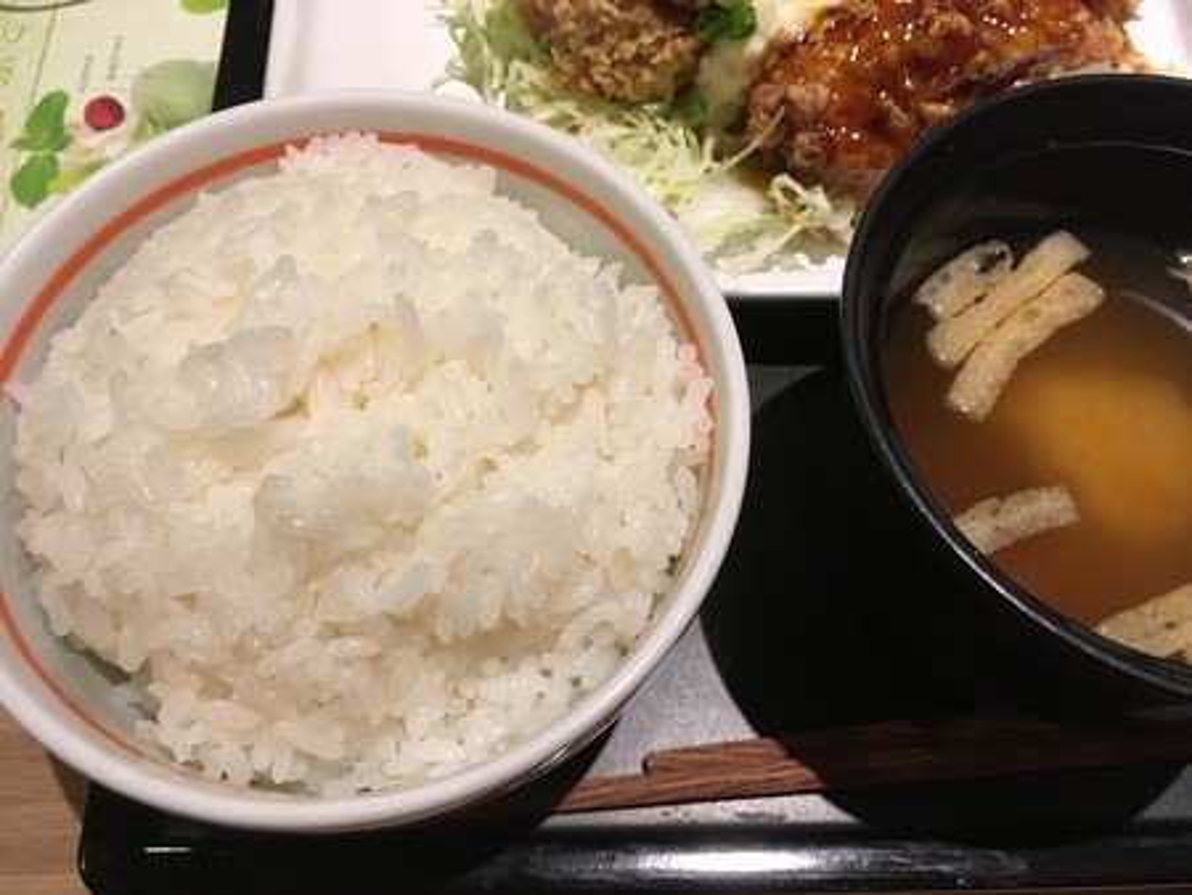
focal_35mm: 29
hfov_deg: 61.6
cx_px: 596
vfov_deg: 48.3
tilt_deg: -65.4
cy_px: 448
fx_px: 999
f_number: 2.2
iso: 200
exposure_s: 1/33
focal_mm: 4.15
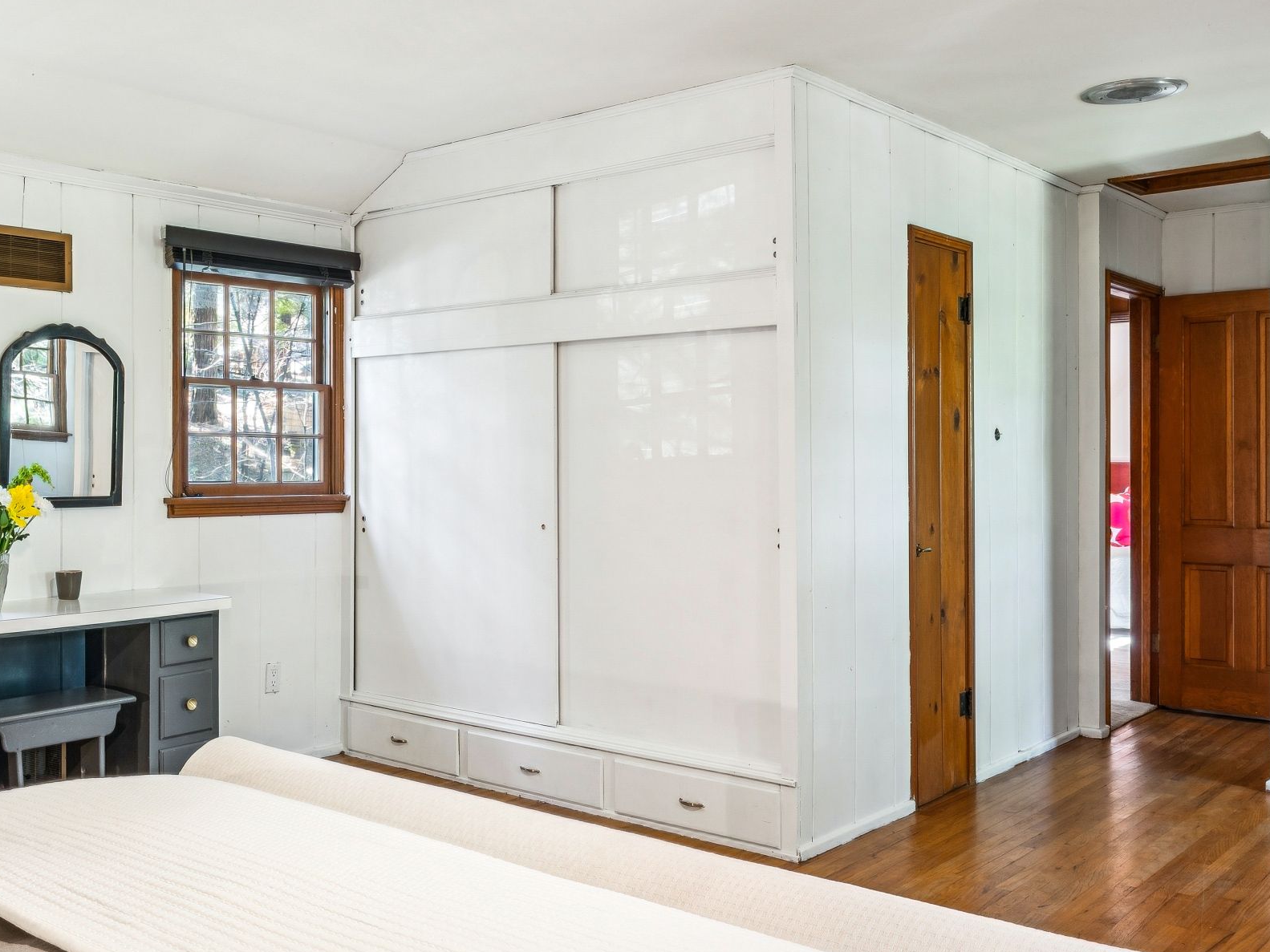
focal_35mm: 36
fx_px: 1316
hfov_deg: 51.0
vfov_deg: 39.8
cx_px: 485
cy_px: 456
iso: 100
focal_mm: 16.4
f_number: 13
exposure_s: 2
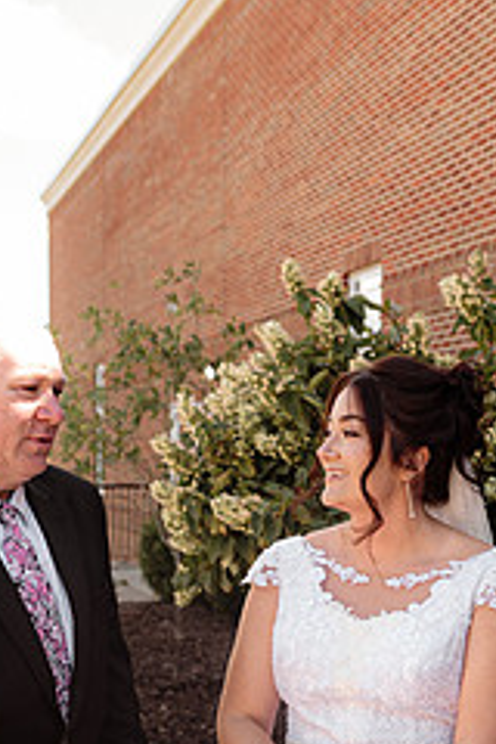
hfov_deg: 22.9
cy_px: 566
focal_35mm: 58
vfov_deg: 33.7
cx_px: 431
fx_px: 1199
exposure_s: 1/400
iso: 160
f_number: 2.8
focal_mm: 24
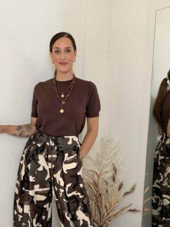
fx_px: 308
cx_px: 66
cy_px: 149
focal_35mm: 47
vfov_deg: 40.0
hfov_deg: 30.8
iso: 100
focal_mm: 2.71
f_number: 1.9
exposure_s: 1/60
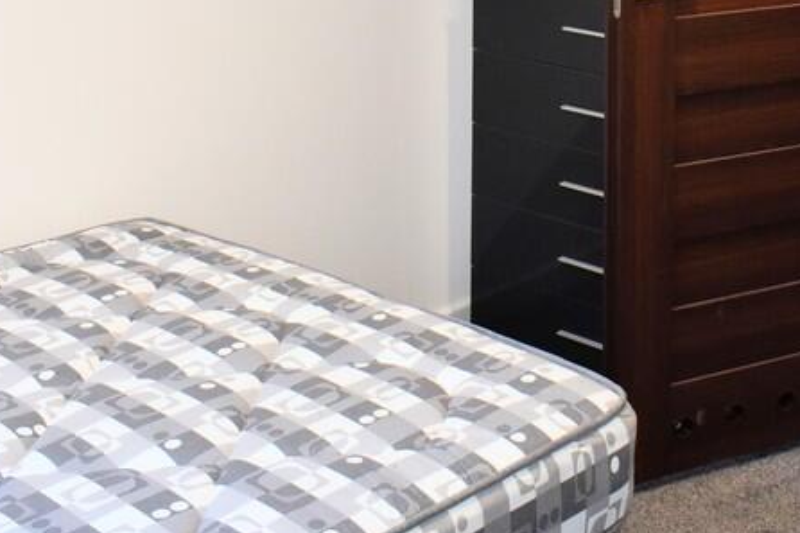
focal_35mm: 62
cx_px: 463
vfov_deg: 20.8
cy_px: -53
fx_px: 1377
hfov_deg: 32.3
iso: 800
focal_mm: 18
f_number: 5
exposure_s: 1/100
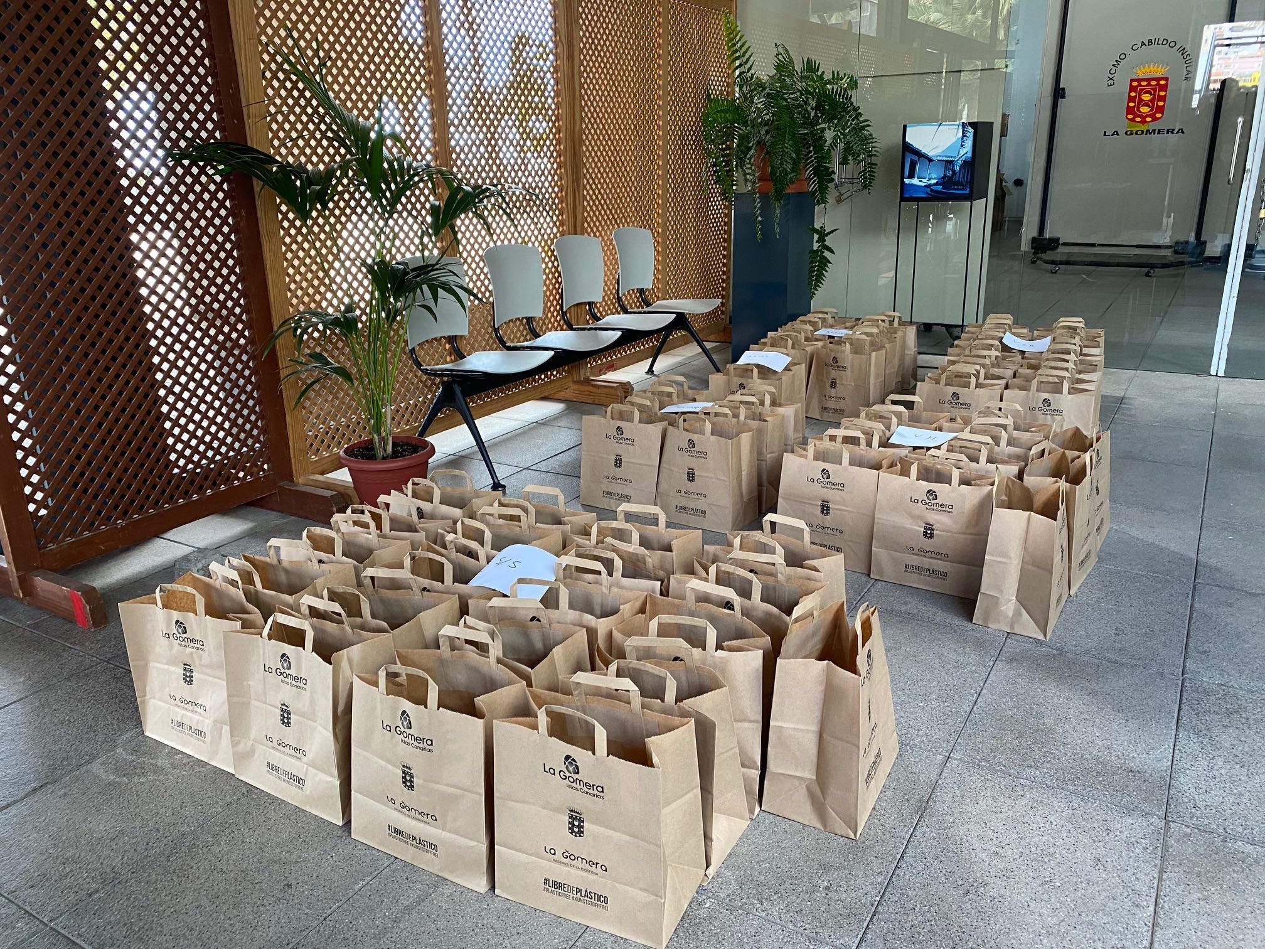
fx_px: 950
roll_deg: +0.8
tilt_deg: -17.7
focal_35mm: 26
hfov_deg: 67.3
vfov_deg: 53.1
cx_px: 632
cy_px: 474
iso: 125
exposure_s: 1/96
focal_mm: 4.25
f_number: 1.8
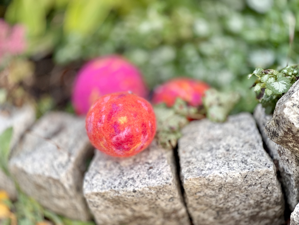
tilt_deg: -42.1
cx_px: 150
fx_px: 553
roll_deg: +20.5
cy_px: 112
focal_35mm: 64
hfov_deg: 30.3
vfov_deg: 22.9
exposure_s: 1/121
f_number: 2.2
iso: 160
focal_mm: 7.5
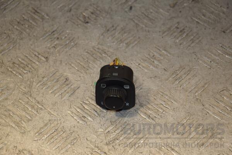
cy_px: 78
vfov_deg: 11.4
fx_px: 773
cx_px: 116
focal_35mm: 120
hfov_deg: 17.1
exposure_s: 1/200
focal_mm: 80
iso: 800
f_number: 6.3
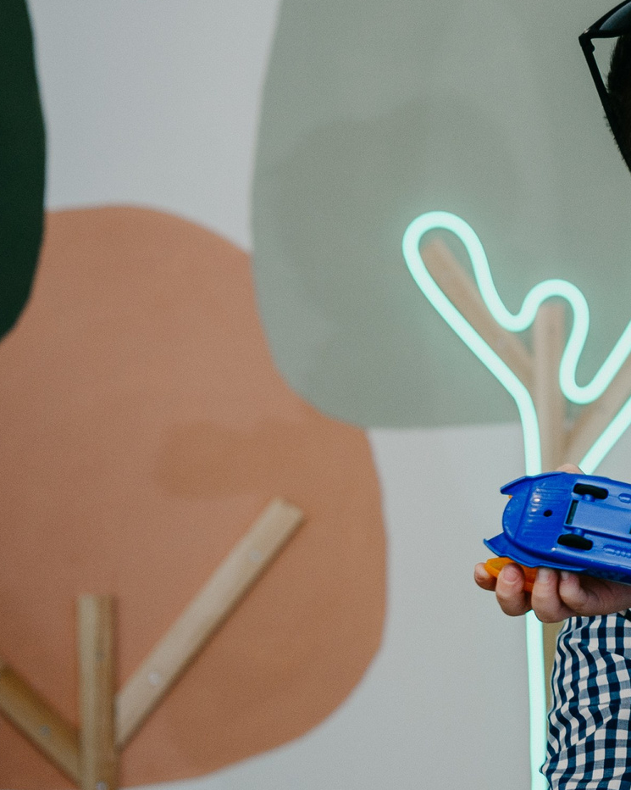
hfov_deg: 12.6
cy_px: 306
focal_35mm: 111
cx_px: 1147
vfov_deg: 17.3
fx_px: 2592
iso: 160
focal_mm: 32
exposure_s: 1/160
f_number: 3.2
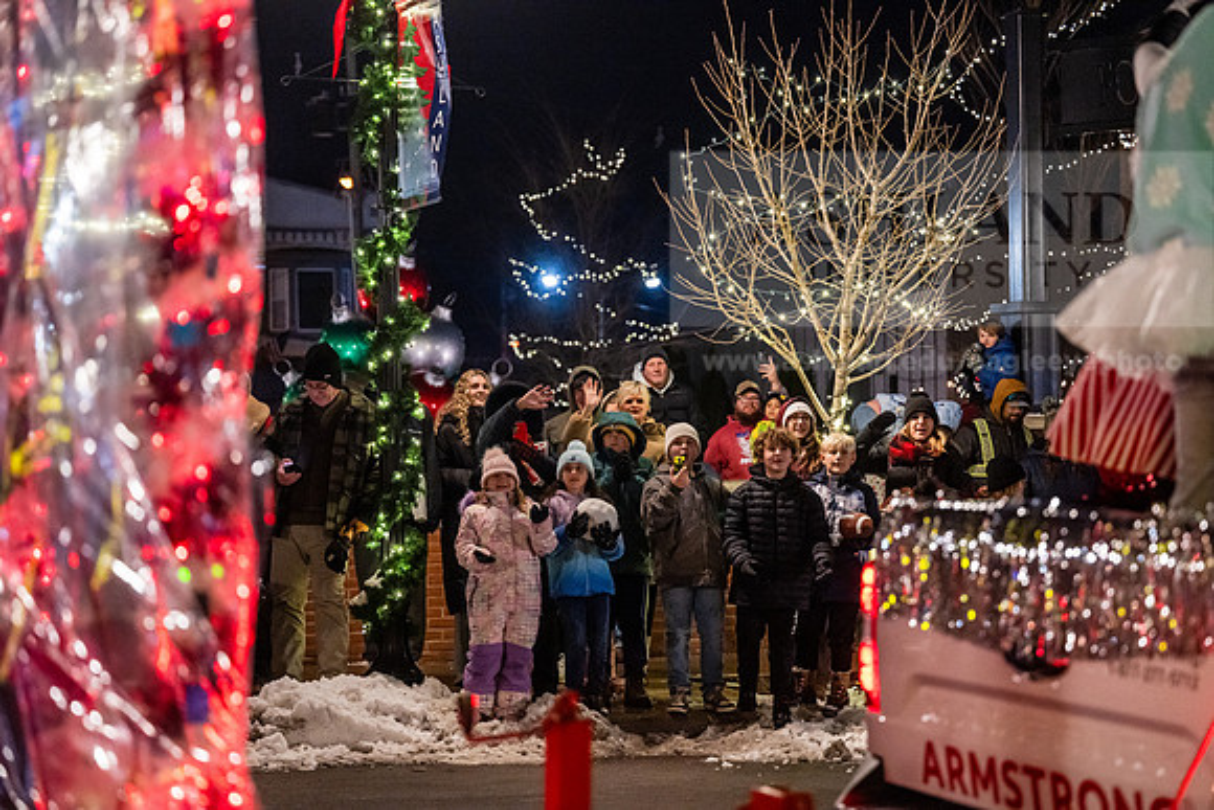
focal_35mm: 78
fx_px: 2631
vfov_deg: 17.5
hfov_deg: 26.0
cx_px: 607
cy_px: 405
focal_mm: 78
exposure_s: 1/250
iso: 4000
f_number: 2.8
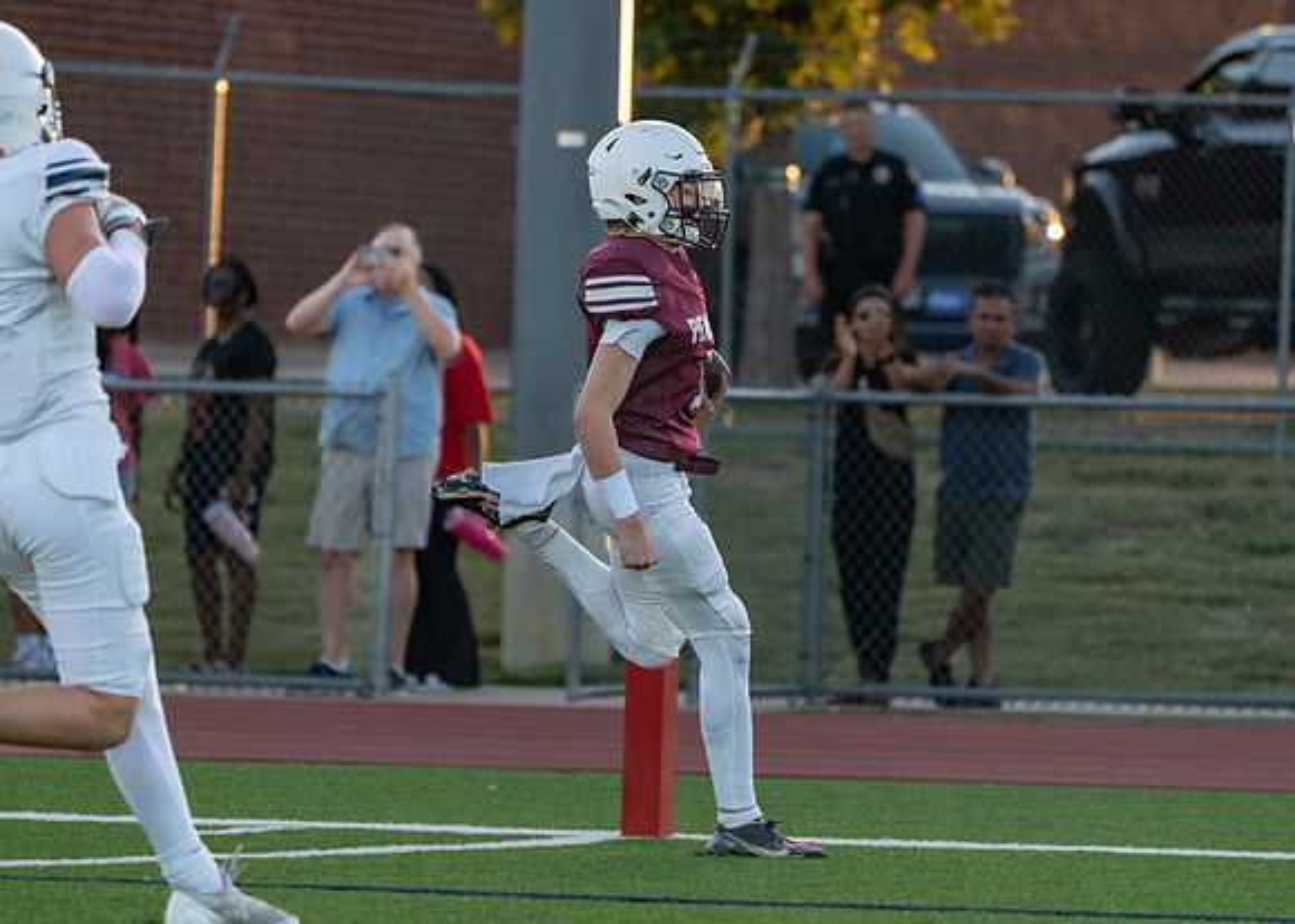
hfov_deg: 6.4
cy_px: 462
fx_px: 11573
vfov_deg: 4.6
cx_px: 648
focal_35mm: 315
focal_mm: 271
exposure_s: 1/1000
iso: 1600
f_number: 5.6
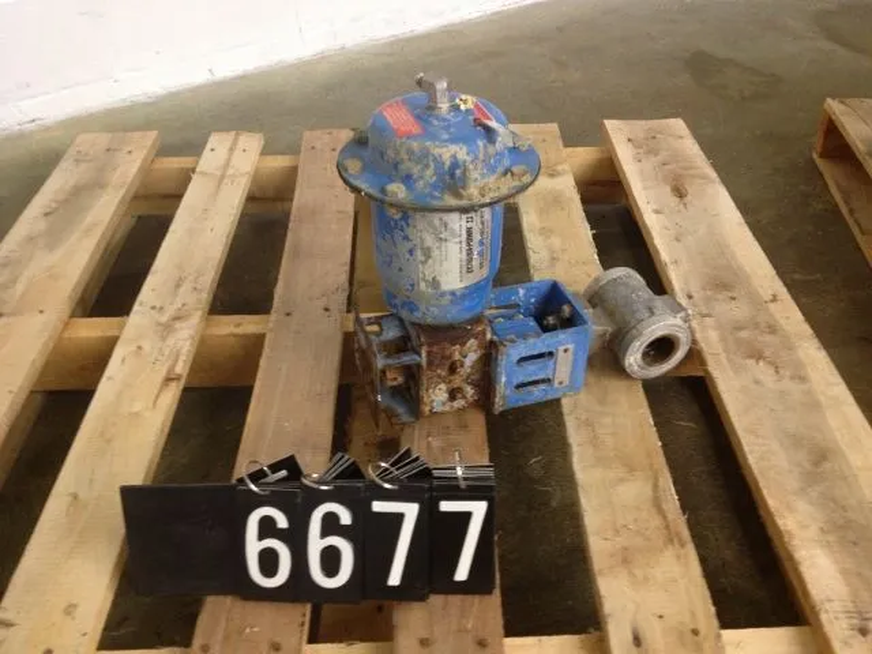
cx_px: 436
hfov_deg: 52.6
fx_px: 882
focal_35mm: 35
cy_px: 327
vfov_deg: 40.7
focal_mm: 4.28
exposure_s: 1/20
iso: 250
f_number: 2.4
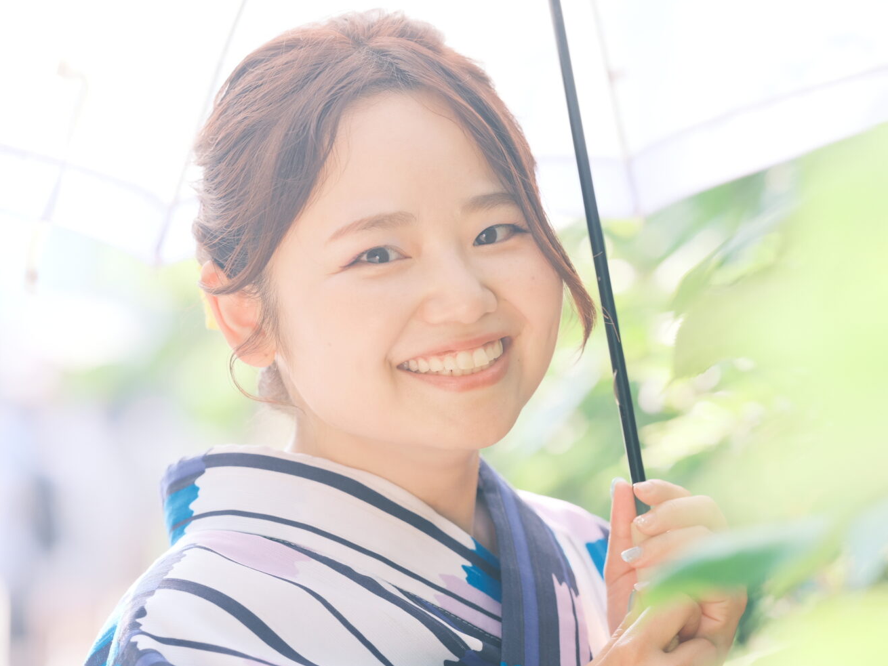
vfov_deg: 8.7
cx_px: 671
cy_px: 556
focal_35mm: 170
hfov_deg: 11.6
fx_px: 4362
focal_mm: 110
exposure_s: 1/250
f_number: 2.8
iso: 640
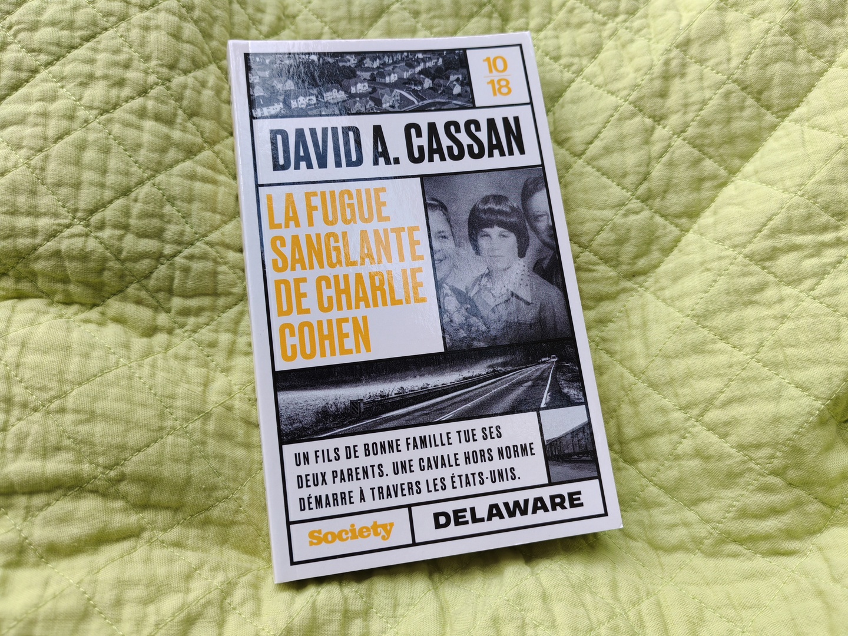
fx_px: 661
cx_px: 424
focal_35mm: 27
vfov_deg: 51.4
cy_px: 318
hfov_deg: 65.3
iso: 50
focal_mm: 5.52
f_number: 1.95
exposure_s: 1/320
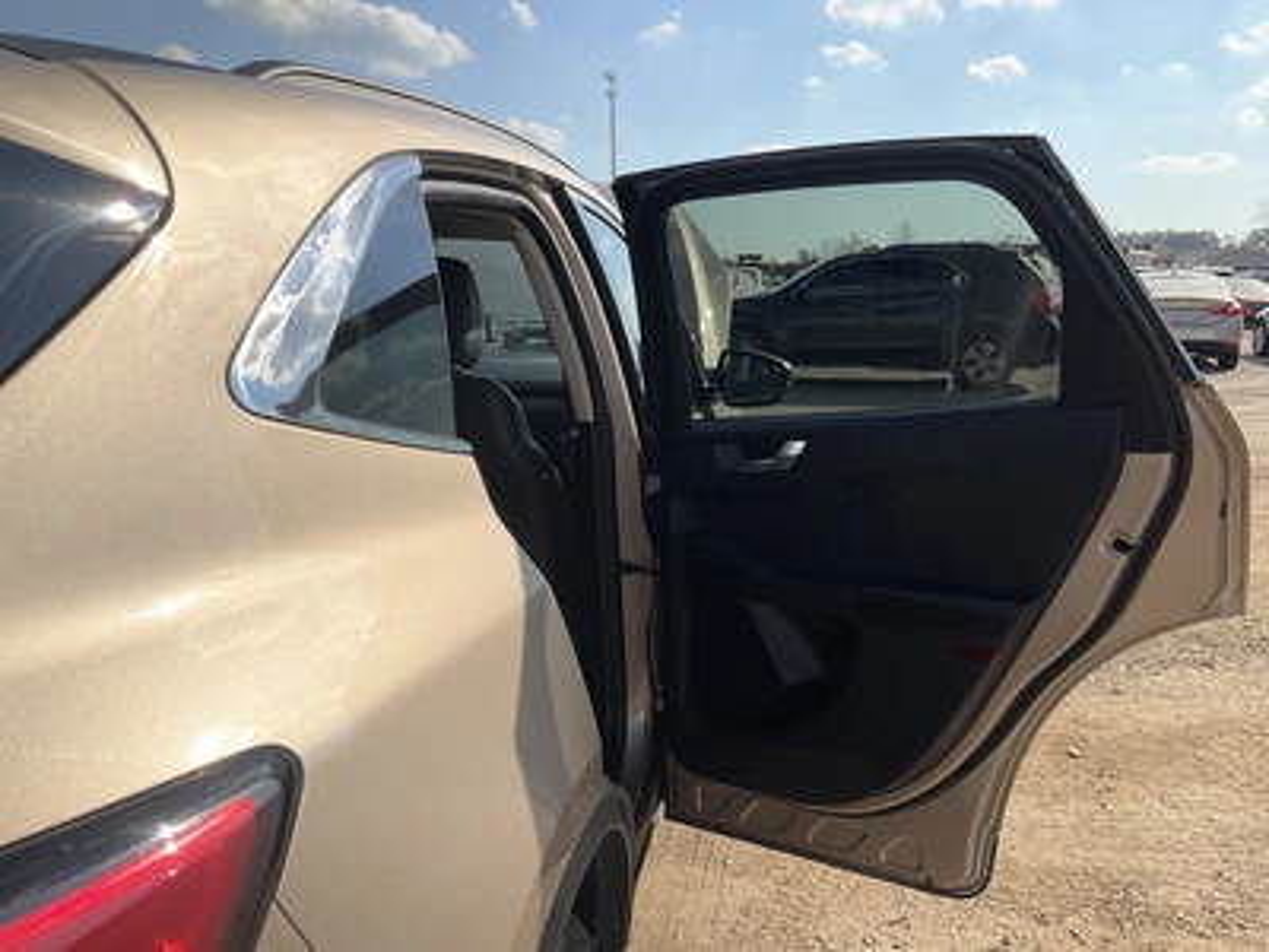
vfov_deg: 48.2
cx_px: 634
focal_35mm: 29
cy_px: 476
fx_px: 1063
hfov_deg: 61.7
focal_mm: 3
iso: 25
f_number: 1.8
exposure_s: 1/3788
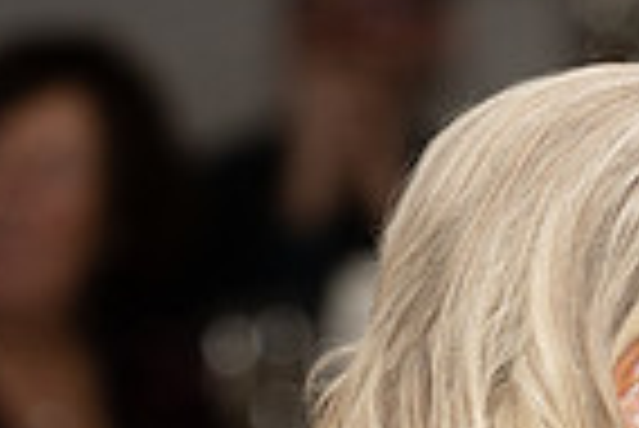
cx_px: 919
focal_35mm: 723
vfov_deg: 1.9
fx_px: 12846
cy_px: 500
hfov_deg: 2.8
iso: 400
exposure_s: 1/160
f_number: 2.8
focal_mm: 160
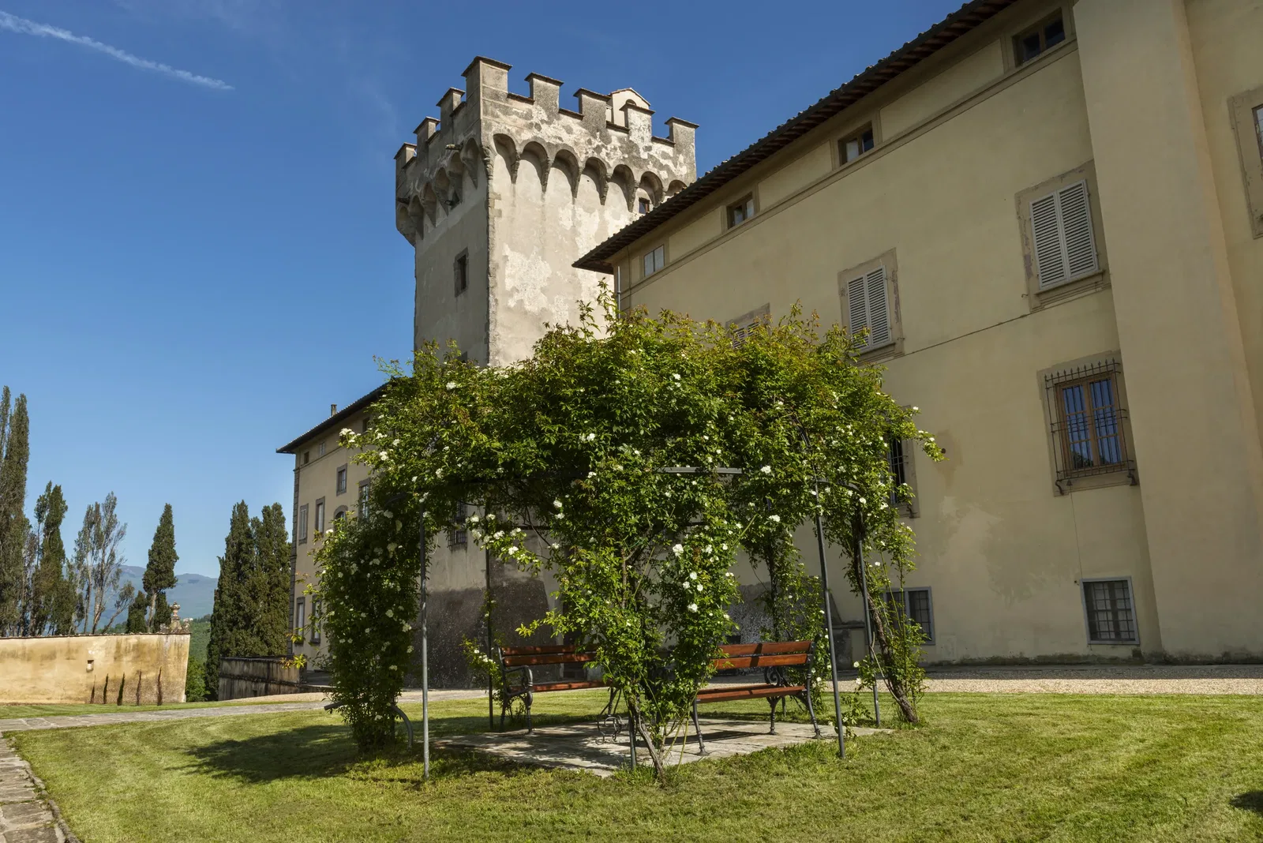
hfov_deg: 65.5
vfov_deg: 46.4
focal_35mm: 28
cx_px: 632
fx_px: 983
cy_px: 422
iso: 100
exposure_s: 1/40
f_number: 22
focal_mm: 28
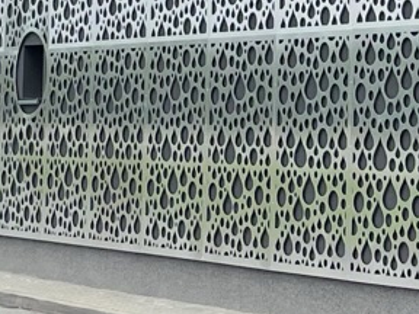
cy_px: -110
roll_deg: +0.0
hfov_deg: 10.7
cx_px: 298
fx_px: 2239
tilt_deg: +7.3
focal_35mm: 185
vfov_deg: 7.9
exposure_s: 1/2618
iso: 32
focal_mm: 4.2
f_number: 1.6
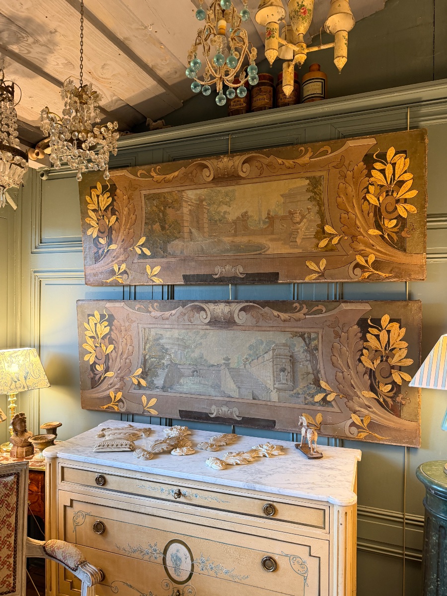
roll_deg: -0.7
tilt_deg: -0.4
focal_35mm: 24
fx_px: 413
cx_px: 224
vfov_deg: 71.6
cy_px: 298
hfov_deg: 56.8
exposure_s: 1/50
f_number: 1.78
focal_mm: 6.76
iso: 200
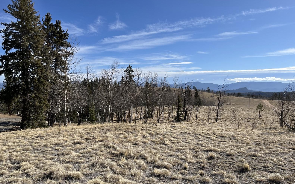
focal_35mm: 28
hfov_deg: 66.5
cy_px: 98
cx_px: 146
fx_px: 225
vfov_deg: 44.5
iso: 50
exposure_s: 1/5319
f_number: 1.6
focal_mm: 5.1
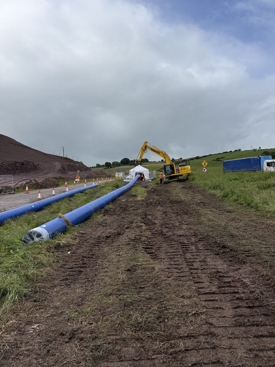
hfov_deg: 56.8
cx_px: 138
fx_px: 254
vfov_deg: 71.6
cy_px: 184
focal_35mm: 24
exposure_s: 1/5714
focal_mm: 6.76
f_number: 1.78
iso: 80
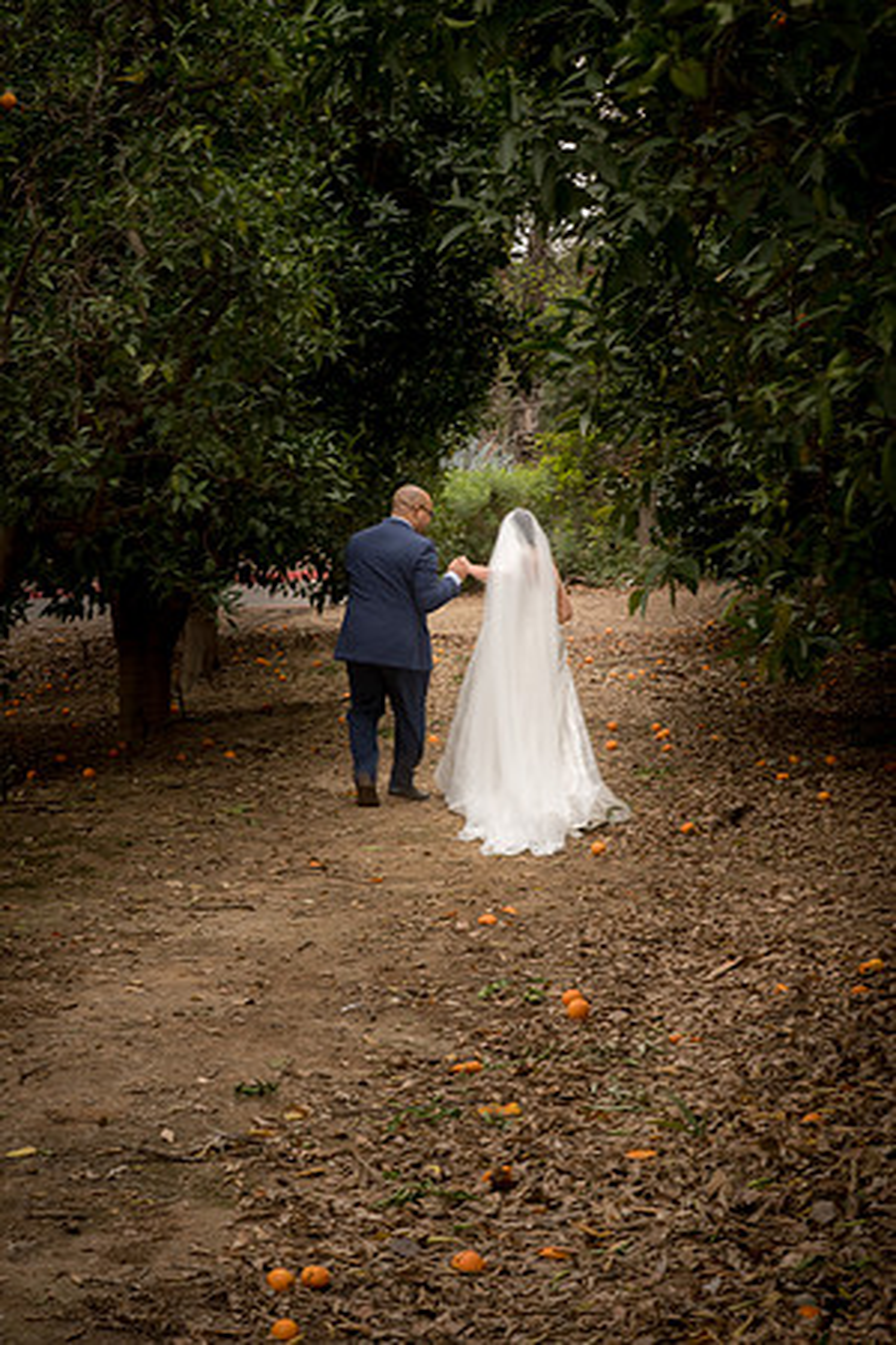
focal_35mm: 70
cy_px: 672
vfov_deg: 28.8
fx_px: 2613
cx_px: 448
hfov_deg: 19.5
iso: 640
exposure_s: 1/25
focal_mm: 70
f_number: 13
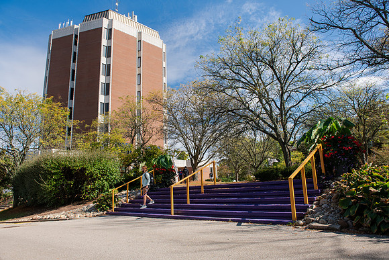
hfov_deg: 73.7
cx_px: 194
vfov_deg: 53.2
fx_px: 259
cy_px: 130
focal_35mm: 24
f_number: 8
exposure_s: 1/400
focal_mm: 24
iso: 250
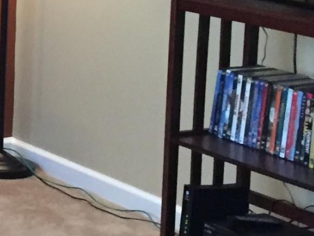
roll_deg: -0.8
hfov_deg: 11.6
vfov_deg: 9.8
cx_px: -349
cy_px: -4
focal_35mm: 150
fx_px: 1361
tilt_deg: -8.4
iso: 320
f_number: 2.2
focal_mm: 4.15
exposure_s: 1/15
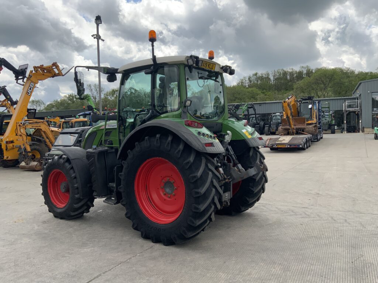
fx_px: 317
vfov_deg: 48.2
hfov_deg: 61.7
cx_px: 189
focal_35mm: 29
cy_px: 142
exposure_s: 1/1144
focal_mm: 3
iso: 16
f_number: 1.8
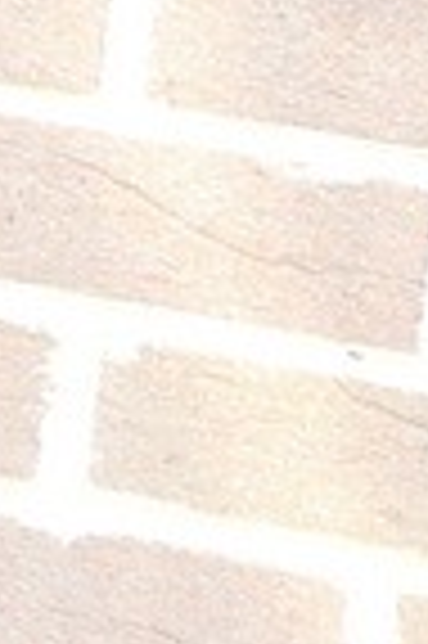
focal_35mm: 372
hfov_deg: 3.4
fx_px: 6650
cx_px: -1617
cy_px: 387
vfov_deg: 5.5
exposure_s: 1/50
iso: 140
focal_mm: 8.9
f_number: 3.6
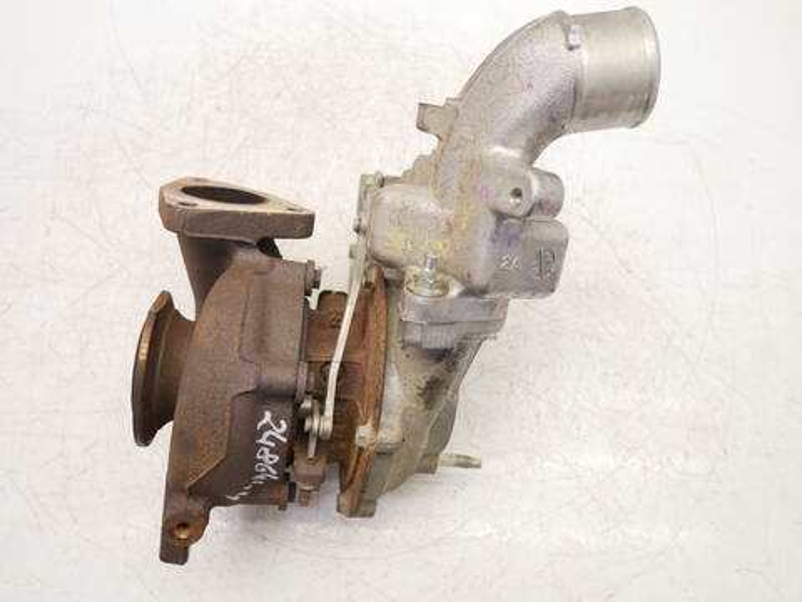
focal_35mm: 30
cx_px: 401
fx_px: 695
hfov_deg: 60.0
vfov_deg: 46.8
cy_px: 301
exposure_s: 1/60
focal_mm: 15
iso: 400
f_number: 3.7
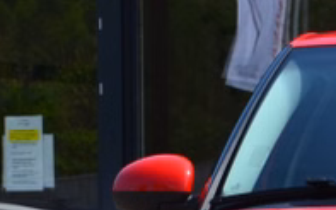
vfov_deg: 4.0
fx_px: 2948
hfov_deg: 6.5
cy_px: 408
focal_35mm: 322
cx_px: 443
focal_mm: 52
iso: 110
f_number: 11
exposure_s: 1/125
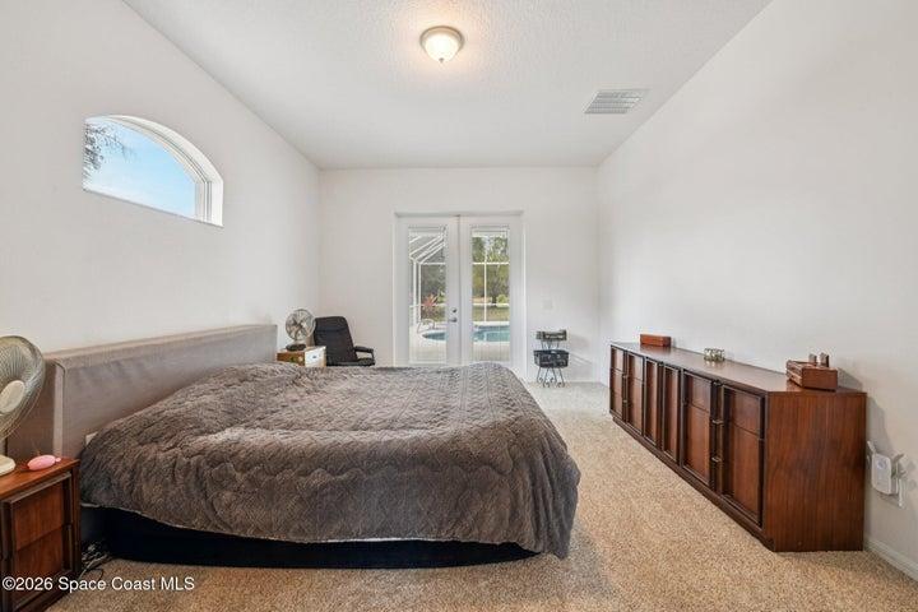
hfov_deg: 104.3
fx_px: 357
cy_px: 306
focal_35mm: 14
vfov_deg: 81.2
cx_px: 459
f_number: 8
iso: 400
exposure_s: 1/6
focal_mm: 14
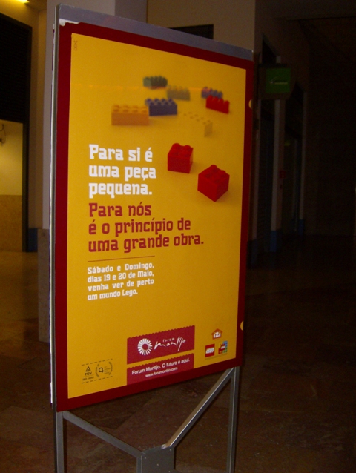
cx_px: 178
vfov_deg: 51.3
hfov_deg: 39.7
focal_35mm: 36
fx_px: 493
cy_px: 236
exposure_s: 1/60
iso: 200
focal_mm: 6
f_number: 2.8
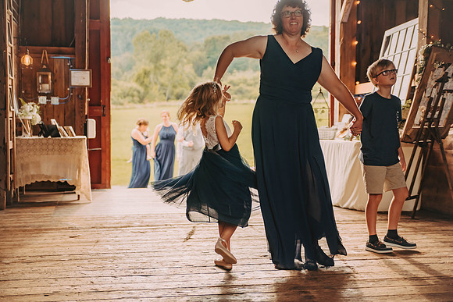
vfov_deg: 24.6
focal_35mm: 55
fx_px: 692
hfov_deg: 36.2
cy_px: 151
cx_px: 226
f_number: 2.8
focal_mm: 55
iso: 400
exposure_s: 1/800
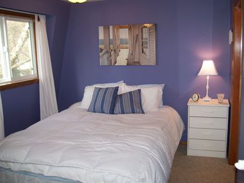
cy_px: 92
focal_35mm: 36
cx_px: 122
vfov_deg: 39.7
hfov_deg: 51.4
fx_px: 254
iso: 80
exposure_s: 1/64
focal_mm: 6
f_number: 2.7
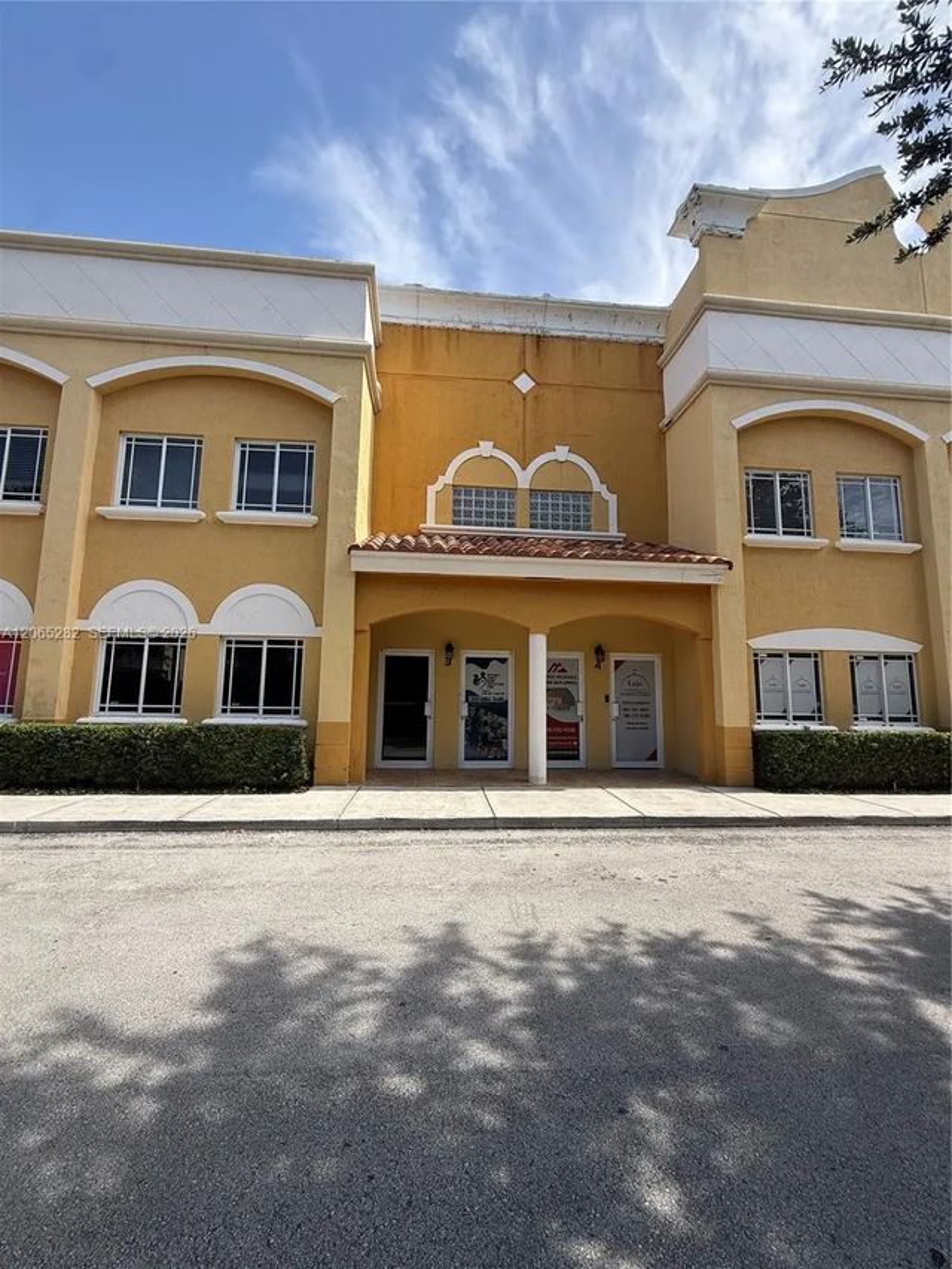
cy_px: 634
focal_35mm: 14
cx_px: 476
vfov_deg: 102.1
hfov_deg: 85.7
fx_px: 513
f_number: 2.2
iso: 50
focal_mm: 2.22
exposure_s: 1/928
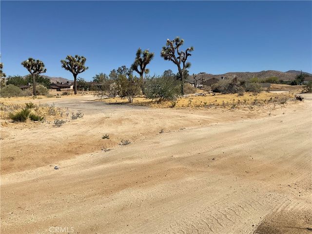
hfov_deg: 61.7
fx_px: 261
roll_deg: +0.6
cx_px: 156
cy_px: 117
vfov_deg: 48.2
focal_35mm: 29
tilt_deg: -5.2
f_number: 1.8
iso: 20
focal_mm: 3
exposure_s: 1/4785
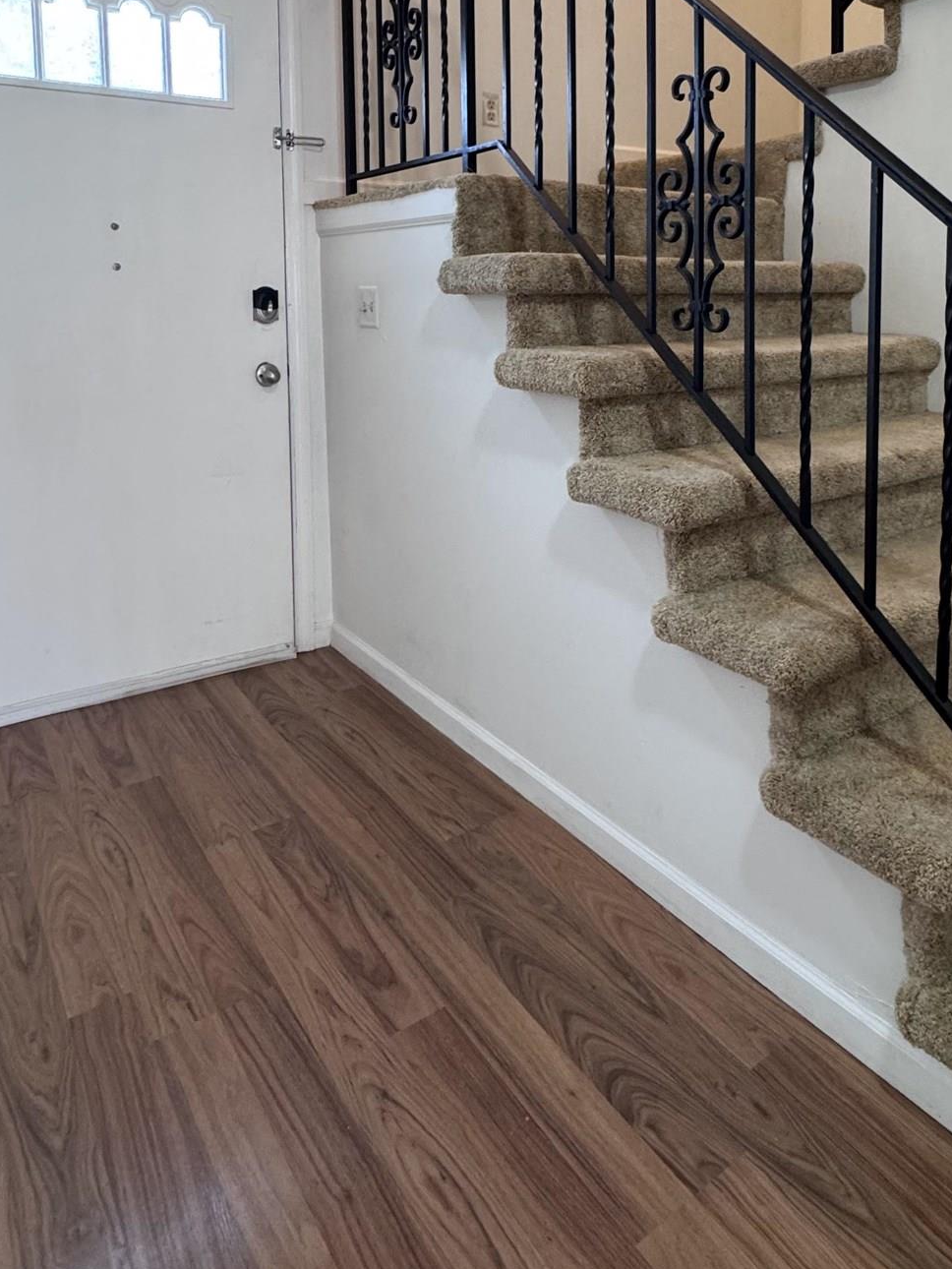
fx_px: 916
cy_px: 368
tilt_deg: -5.1
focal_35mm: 25
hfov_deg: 54.7
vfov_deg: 66.4
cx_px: 546
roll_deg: +0.2
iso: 320
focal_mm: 2.22
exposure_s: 1/60
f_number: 2.2
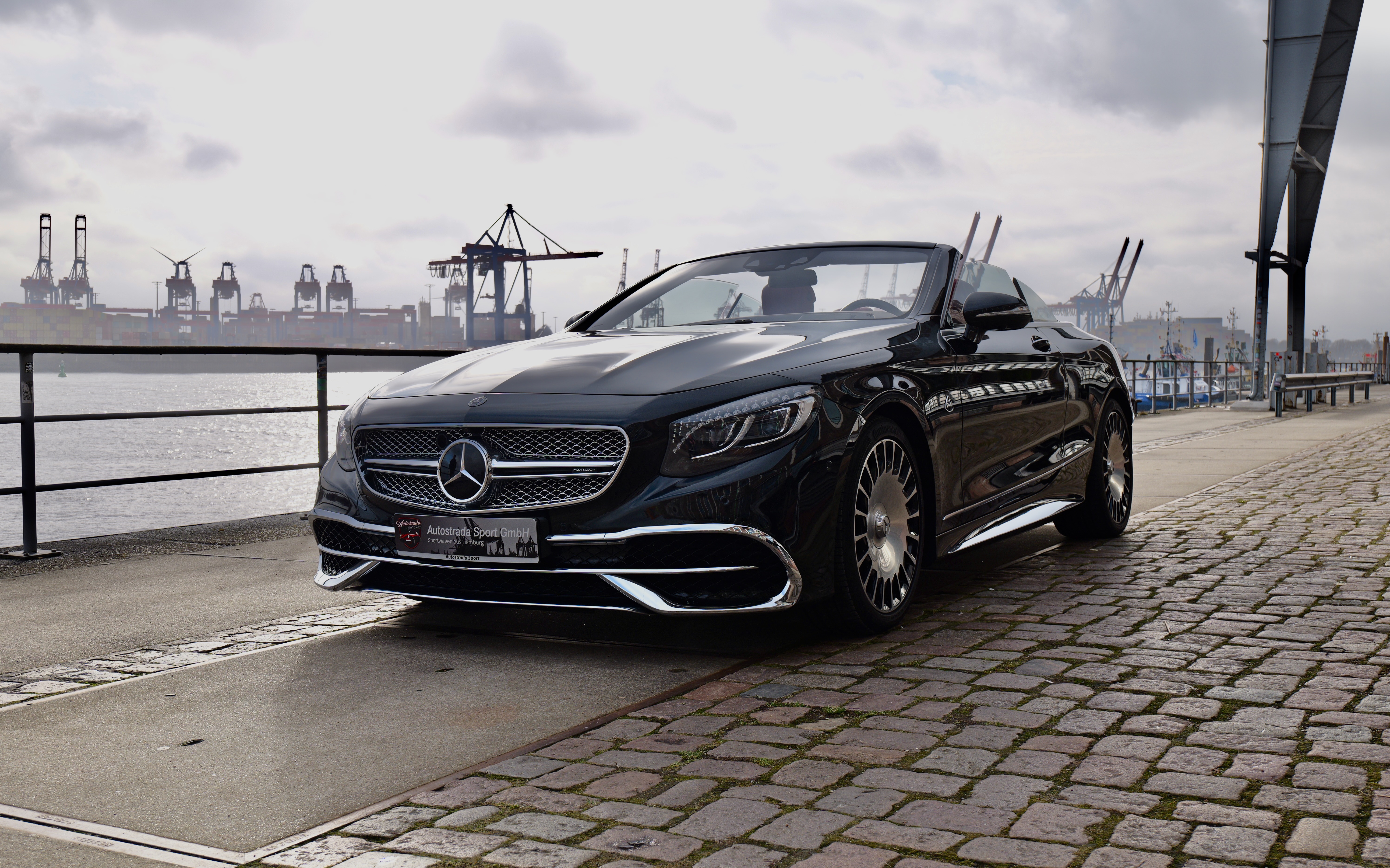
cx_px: 692
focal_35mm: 38
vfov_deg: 33.6
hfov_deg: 51.5
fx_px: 1439
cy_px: 407
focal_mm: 37
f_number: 8
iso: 100
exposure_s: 1/320
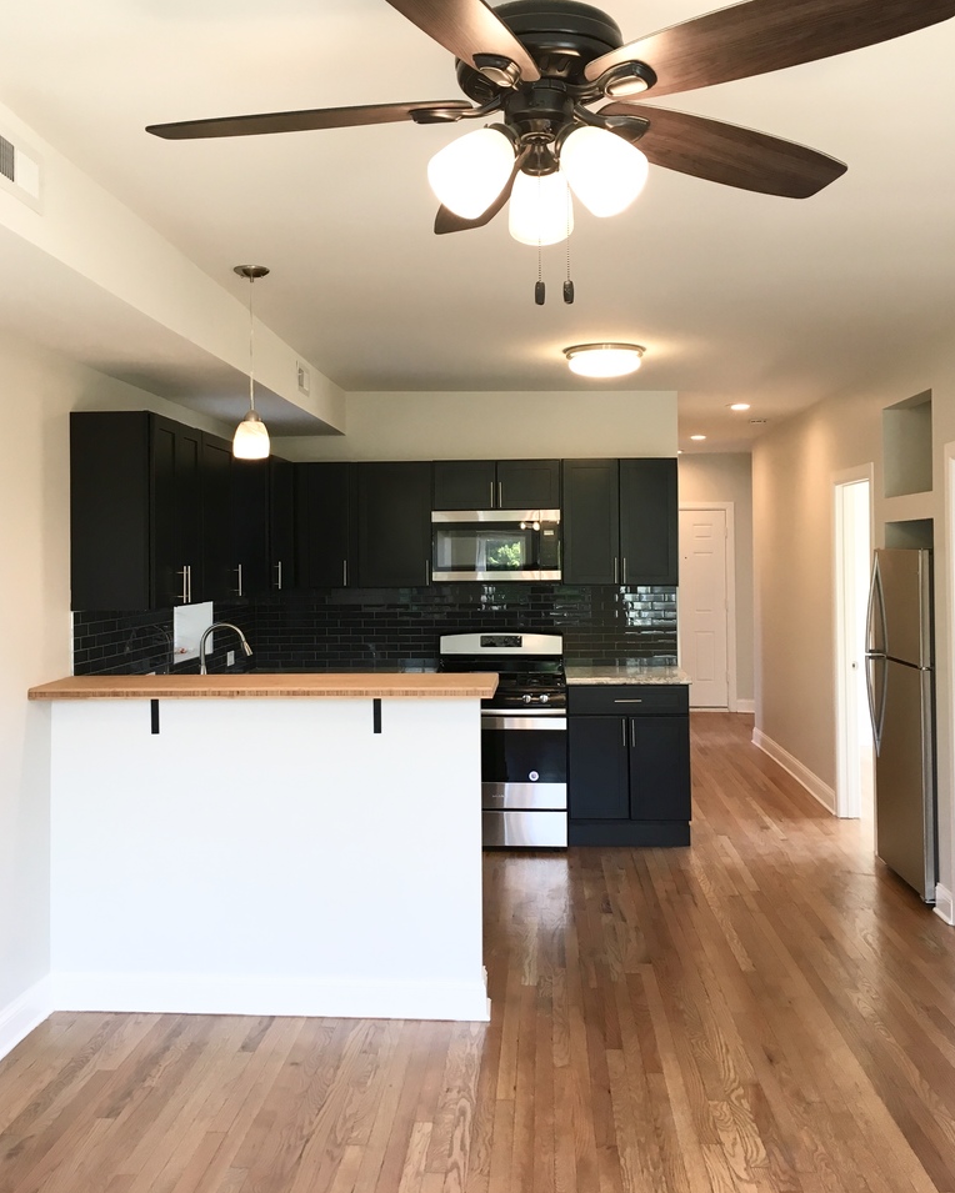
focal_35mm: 32
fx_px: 1131
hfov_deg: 45.8
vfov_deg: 55.5
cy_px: 532
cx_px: 464
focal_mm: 4.15
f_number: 2.2
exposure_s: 1/30
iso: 25
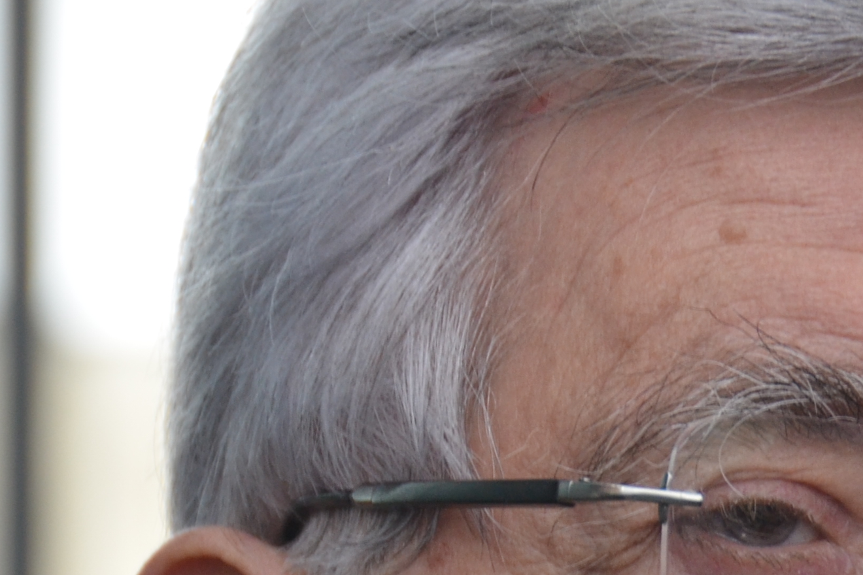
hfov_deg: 4.1
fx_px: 12057
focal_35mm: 503
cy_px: 724
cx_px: 1010
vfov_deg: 2.7
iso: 800
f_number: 5.3
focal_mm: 120
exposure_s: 1/100
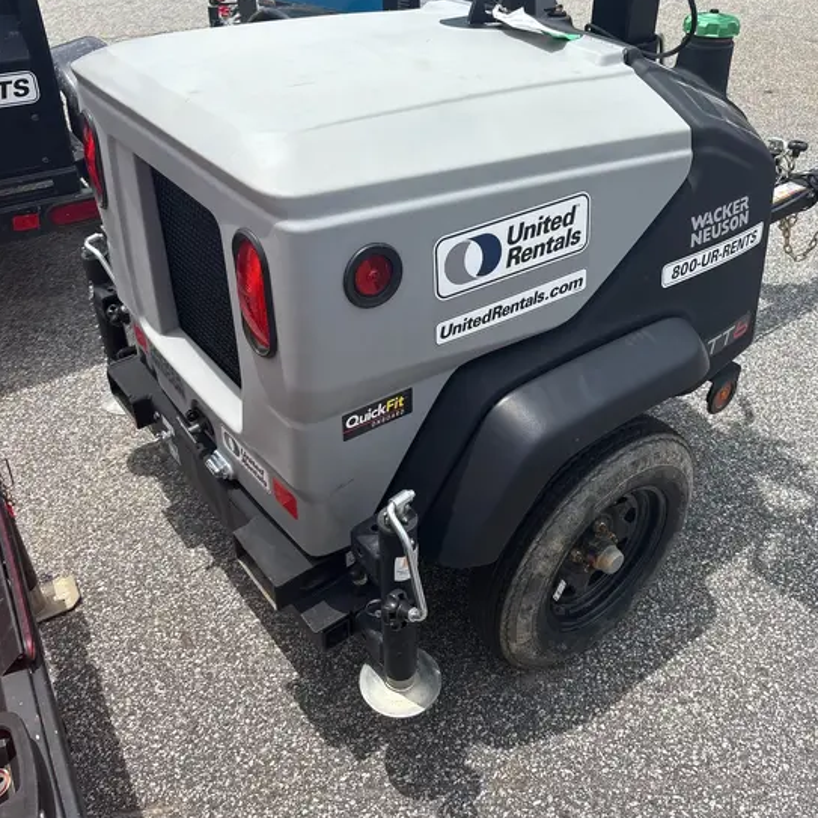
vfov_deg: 52.2
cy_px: 331
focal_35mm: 31
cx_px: 413
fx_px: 829
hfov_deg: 52.5
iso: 50
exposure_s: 1/3125
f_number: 1.6
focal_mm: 5.96
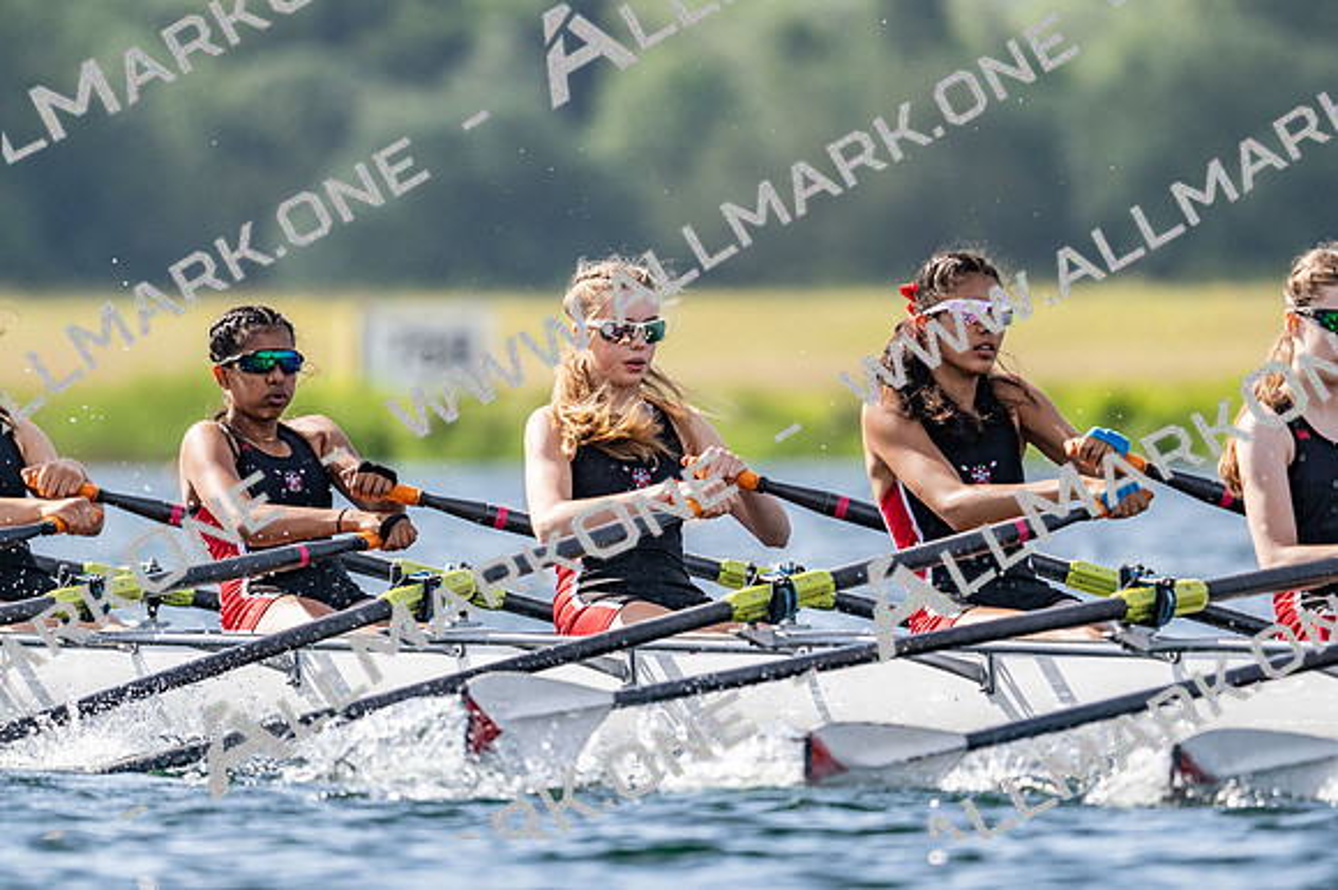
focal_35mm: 600
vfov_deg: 2.3
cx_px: 669
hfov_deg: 3.4
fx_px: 22286
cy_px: 445
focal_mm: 400
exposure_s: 1/2500
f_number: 4.5
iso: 280
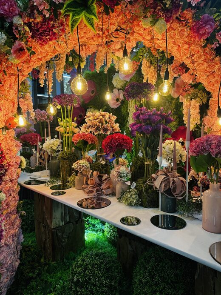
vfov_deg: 71.6
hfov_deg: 56.8
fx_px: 204
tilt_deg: -4.5
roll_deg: +0.8
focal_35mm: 24
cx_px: 110
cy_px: 148
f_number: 1.78
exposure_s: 1/100
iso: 125
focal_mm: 6.76
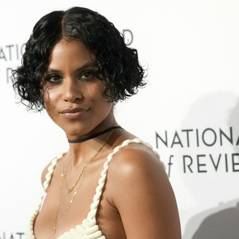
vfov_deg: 13.5
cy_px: 119
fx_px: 1008
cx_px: 82
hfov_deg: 13.5
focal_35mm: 129
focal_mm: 100
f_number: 7.1
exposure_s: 1/400
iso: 16000
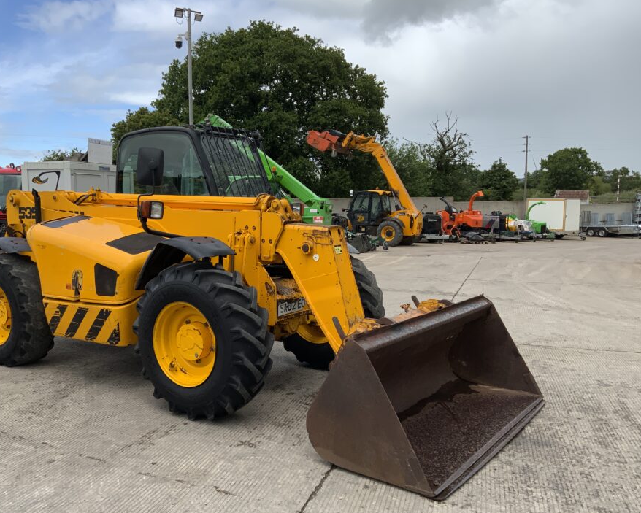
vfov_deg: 44.6
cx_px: 283
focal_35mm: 33
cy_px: 266
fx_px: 626
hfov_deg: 54.1
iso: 16
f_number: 1.8
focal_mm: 3
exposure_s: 1/1377
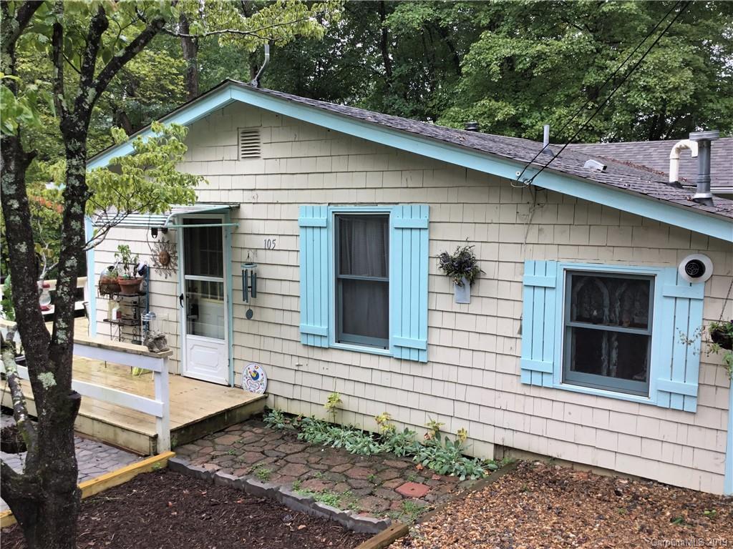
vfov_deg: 45.4
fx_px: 656
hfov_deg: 58.4
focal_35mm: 31
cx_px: 366
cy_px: 274
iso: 32
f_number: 2.4
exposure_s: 1/60
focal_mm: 3.3
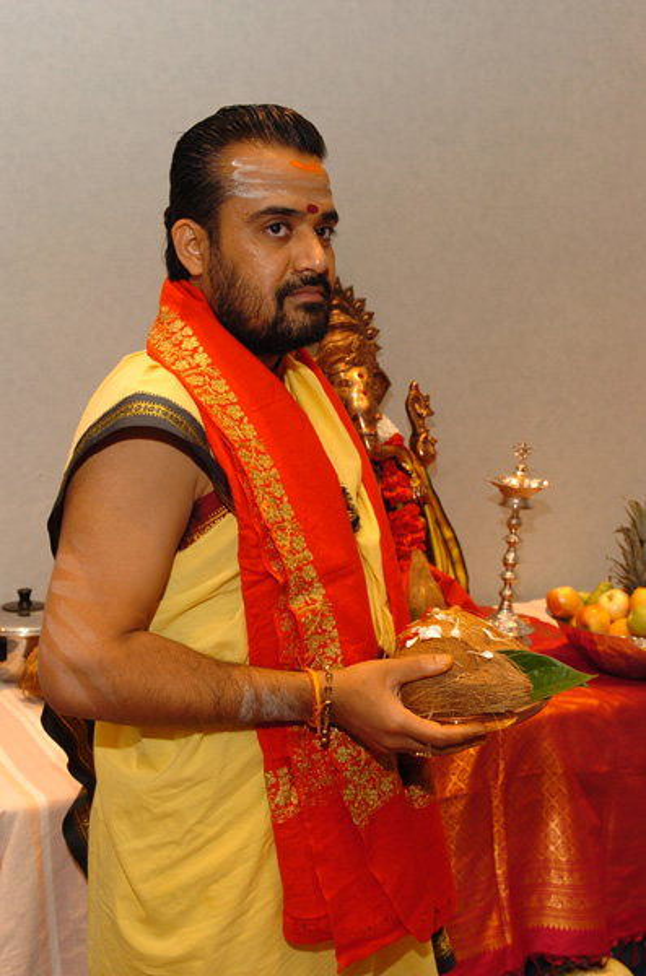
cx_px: 323
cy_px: 488
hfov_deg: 34.0
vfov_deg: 49.7
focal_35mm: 39
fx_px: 1055
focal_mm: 26
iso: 400
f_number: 5
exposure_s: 1/30
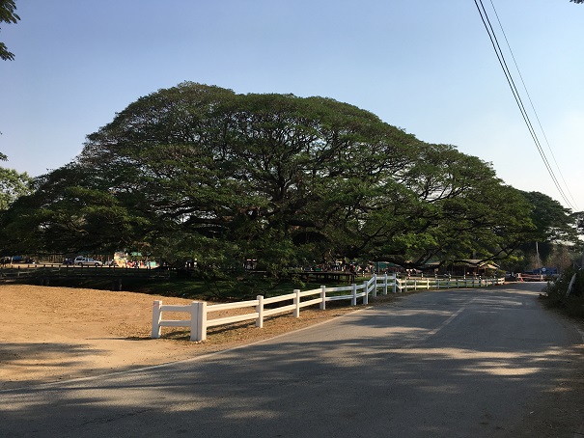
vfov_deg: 48.2
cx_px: 292
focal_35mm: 29
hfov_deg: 61.6
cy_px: 219
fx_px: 489
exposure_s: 1/1350
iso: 25
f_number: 2.2
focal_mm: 4.15
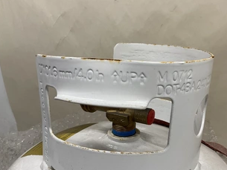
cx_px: 128
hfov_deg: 48.8
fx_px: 249
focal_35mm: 38
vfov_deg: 37.5
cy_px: 105
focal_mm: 3
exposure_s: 1/120
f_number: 1.8
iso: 20
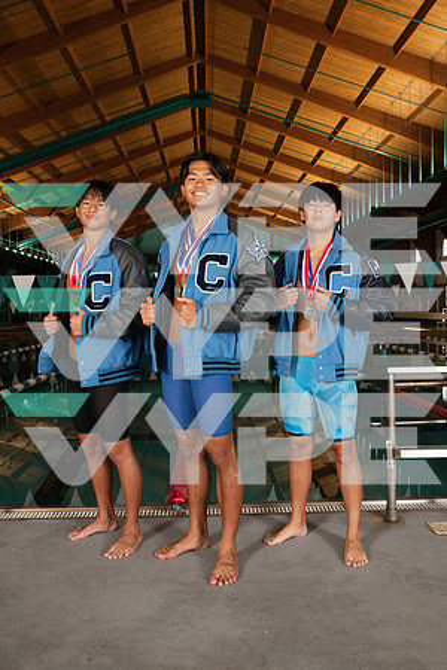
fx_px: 633
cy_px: 335
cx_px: 224
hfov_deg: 38.9
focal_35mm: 34
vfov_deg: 55.8
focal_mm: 34
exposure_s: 1/250
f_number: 7.1
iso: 800
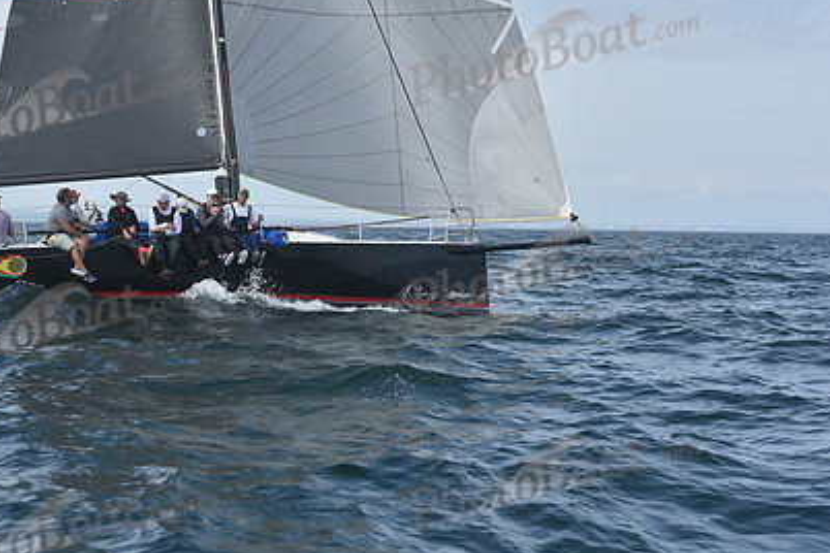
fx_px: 2328
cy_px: 189
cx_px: 304
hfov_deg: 20.2
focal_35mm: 101
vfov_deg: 13.5
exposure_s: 1/1250
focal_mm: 70
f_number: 5.6
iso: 200
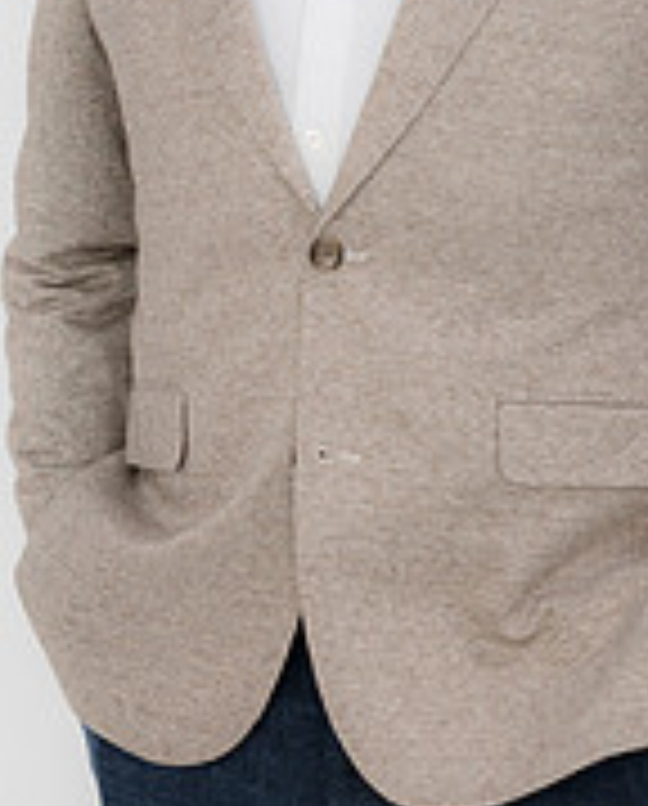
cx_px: 387
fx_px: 4778
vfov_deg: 9.6
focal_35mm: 200
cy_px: 45
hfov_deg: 7.8
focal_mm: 85
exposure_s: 1/125
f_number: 2.8
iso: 400
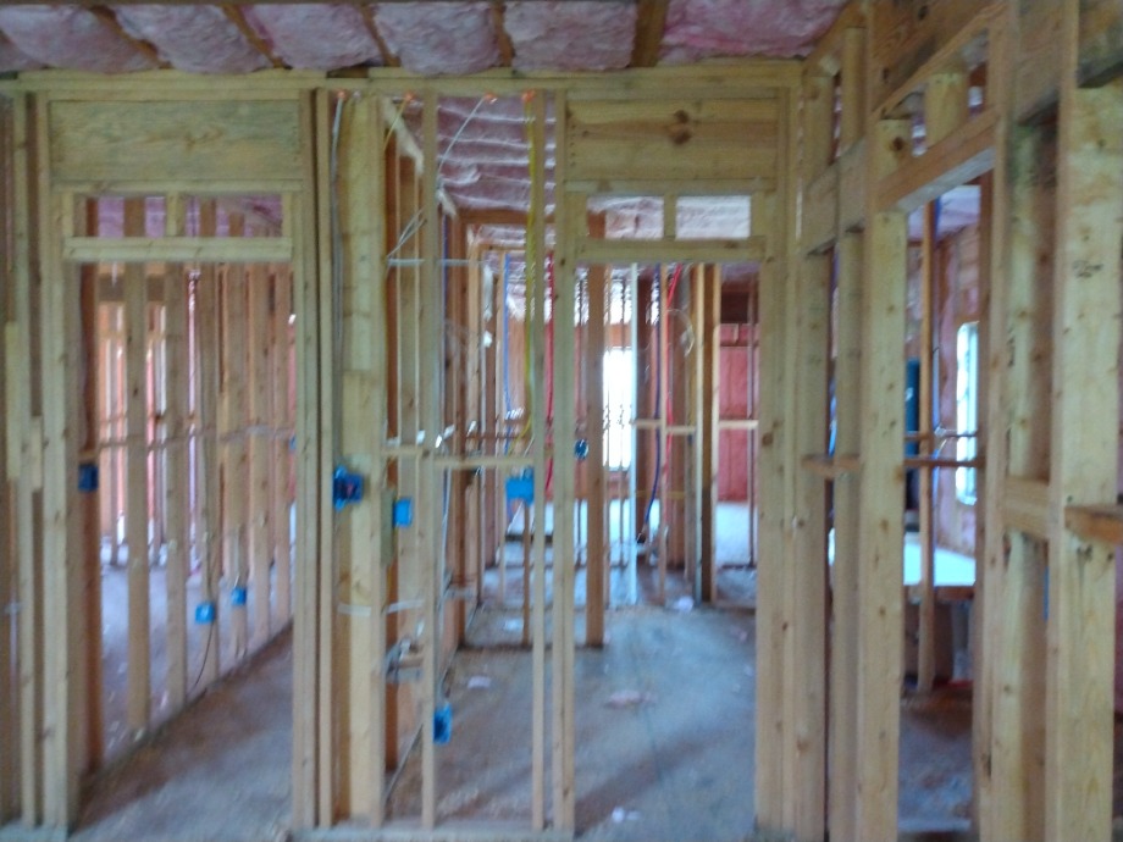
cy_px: 421
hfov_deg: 81.7
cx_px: 562
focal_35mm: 20
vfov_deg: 66.0
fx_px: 649
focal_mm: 3.54
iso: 769
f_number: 2
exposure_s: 1/30
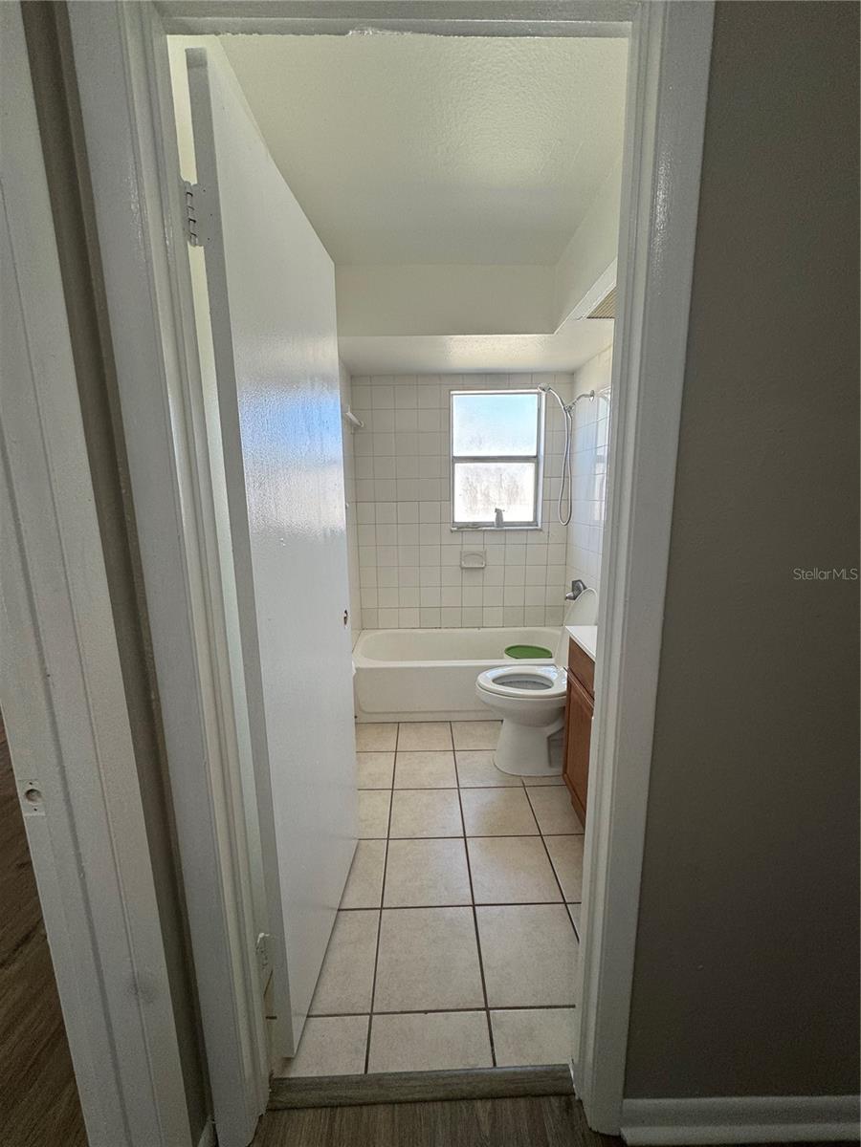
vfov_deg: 102.1
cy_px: 574
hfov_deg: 85.7
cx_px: 430
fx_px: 464
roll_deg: +1.5
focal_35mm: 14
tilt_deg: -10.8
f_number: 2.2
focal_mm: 2.22
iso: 80
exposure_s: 1/120
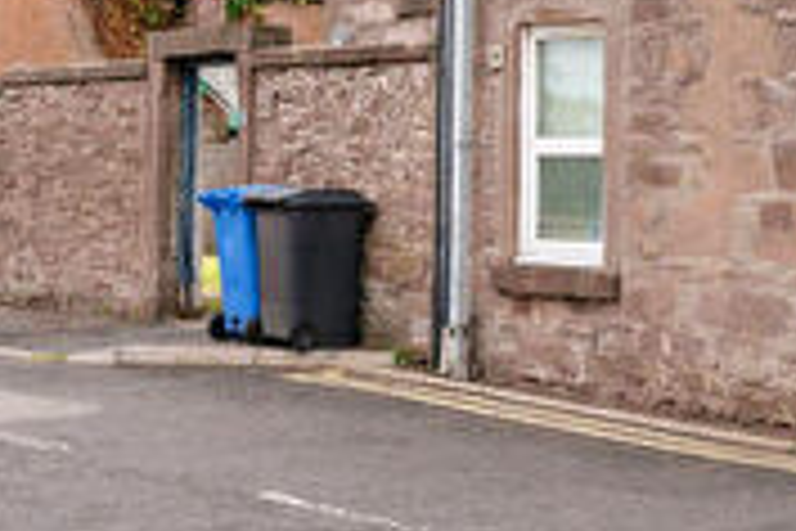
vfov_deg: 14.7
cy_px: -61
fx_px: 2012
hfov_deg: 20.7
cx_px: 994
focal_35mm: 91
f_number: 5.6
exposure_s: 1/640
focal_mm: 23
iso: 200
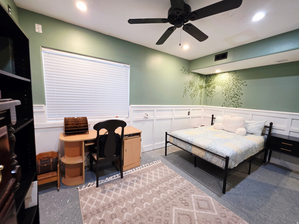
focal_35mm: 13
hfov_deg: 106.2
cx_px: 150
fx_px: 112
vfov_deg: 89.9
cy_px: 112
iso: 320
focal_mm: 2.2
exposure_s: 1/60.2
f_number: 1.9
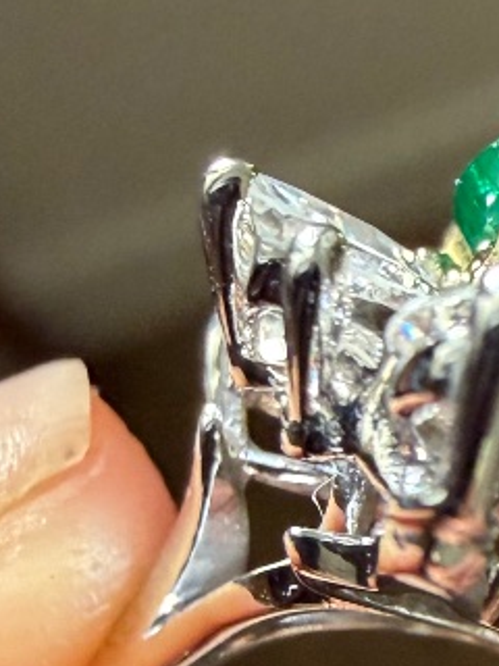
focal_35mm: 90
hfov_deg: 15.6
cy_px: 828
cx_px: 653
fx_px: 1730
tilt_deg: -69.8
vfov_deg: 20.2
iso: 400
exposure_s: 1/48
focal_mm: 2.22
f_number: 2.2
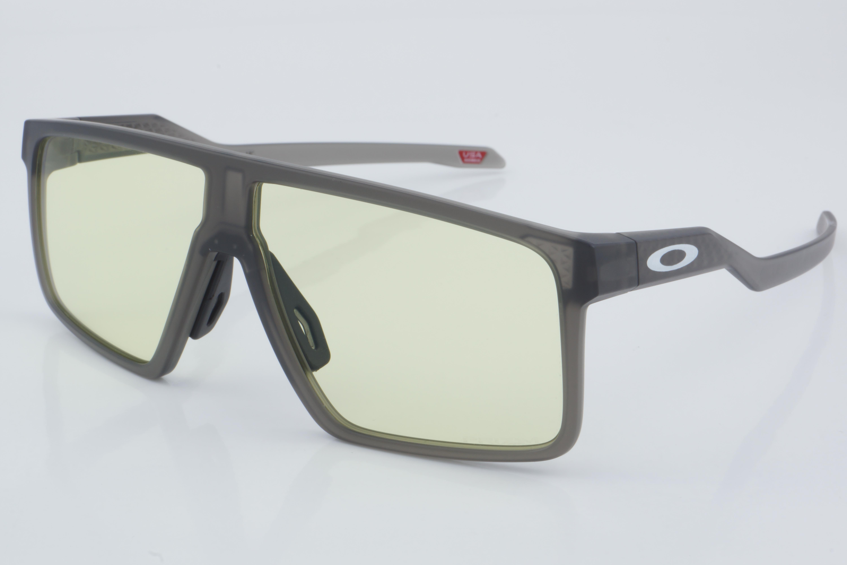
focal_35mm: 75
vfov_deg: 18.2
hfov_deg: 27.0
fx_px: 1764
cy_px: 282
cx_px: 424
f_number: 32
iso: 100
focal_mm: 50
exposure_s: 1/4
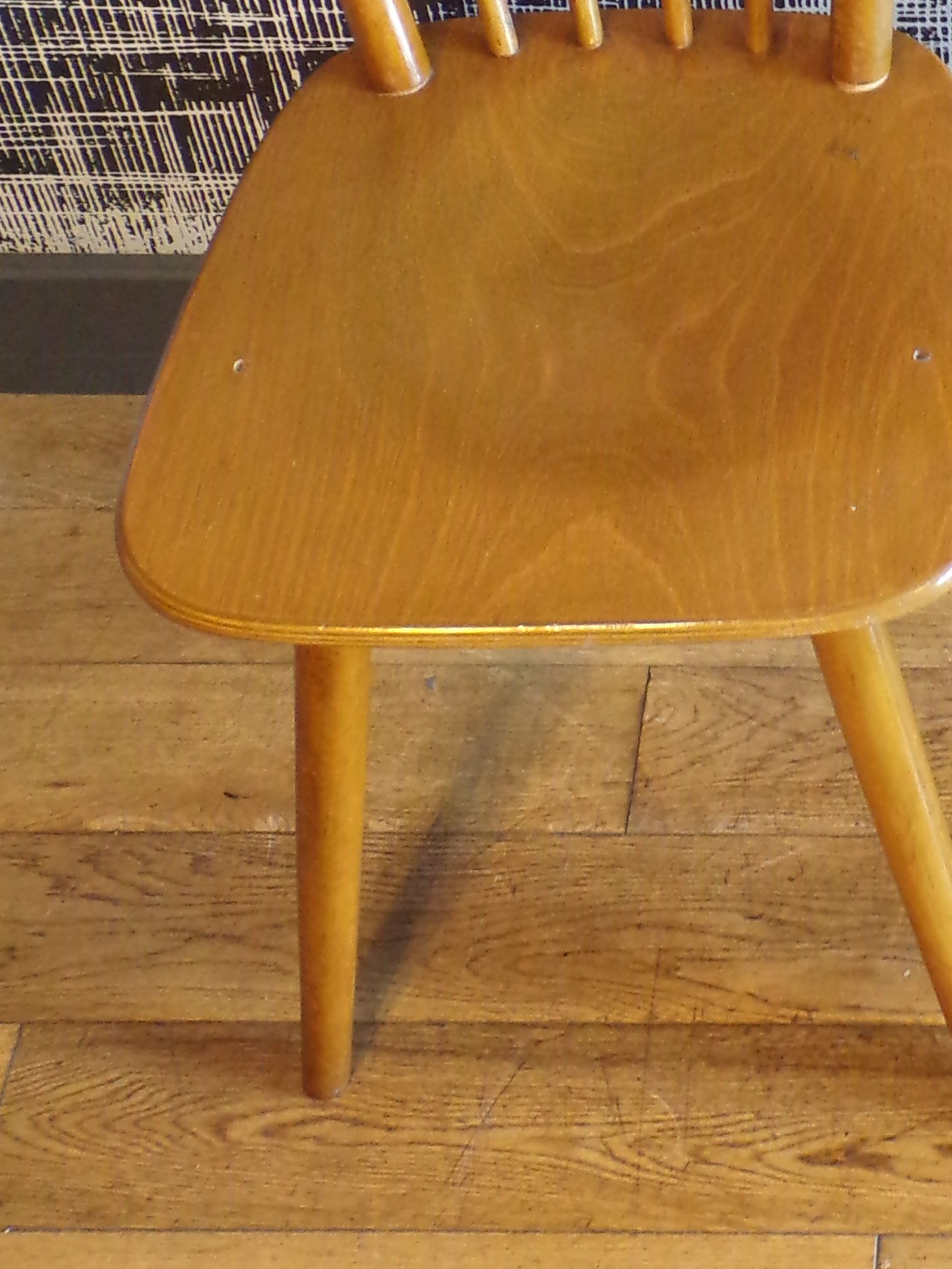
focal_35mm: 76
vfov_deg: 24.8
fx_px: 2787
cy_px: 92
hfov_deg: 18.7
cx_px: 1042
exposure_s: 1/17
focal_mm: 5.8
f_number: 3.2
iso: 353
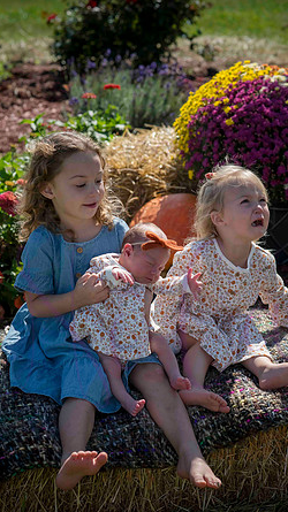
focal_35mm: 90
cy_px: 258
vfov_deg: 23.7
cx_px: 157
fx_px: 1223
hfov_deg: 13.4
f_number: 5.6
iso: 400
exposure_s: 1/1250
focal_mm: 85
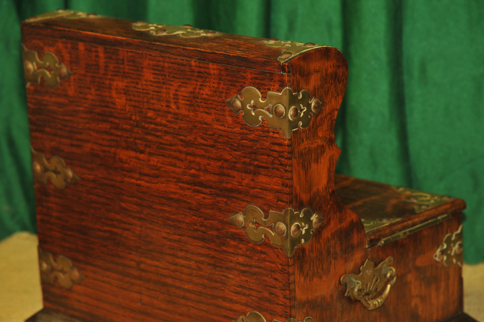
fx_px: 1612
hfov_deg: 17.1
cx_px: 242
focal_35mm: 120
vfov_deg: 11.4
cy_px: 161
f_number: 6.3
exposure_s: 1/60
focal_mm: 120
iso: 1250
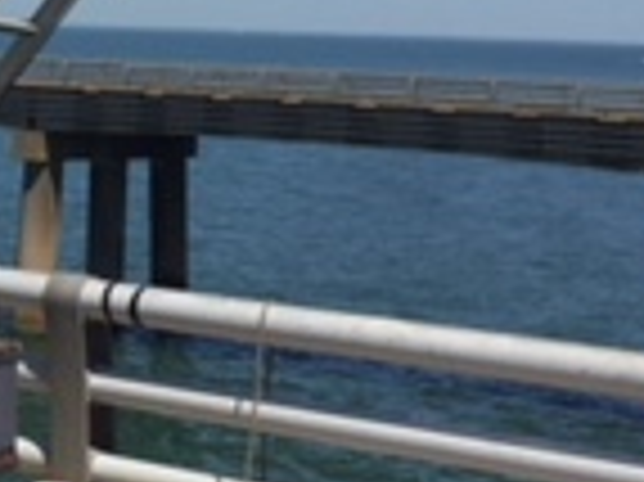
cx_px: -513
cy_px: 149
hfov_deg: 13.6
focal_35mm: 130
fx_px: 2417
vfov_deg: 11.4
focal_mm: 4.15
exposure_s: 1/3597
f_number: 2.2
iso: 32
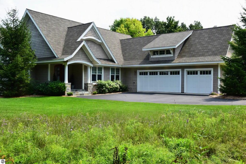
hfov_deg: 57.2
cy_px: 82
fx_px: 226
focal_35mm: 33
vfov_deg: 40.0
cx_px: 123
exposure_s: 1/320
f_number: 10
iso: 400
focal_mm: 22
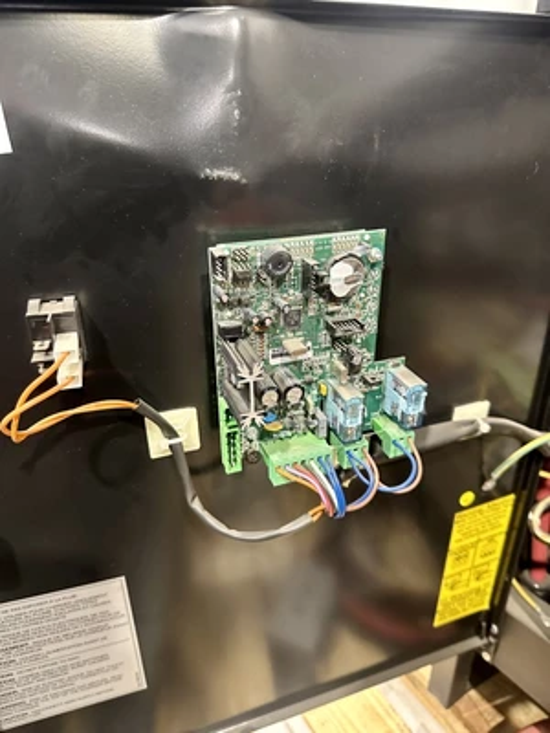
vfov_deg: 71.6
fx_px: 508
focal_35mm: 24
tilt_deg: -24.0
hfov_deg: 56.8
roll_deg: +3.6
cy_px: 366
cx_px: 275
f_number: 1.78
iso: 640
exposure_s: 1/60
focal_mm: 6.86
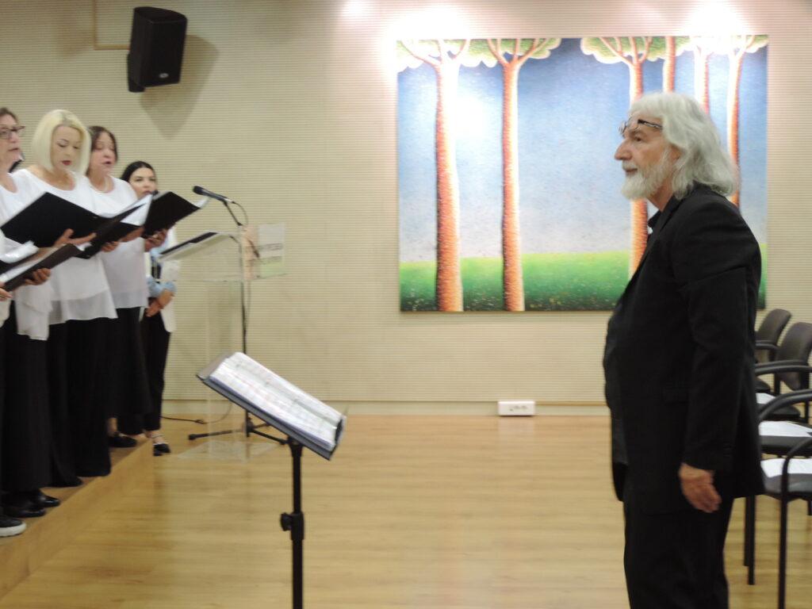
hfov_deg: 38.2
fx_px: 1173
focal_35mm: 50
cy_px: 304
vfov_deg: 29.1
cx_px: 406
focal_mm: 8.9
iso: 400
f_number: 3.6
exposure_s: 1/20
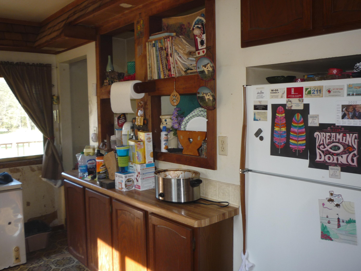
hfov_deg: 56.8
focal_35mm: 32
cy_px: 136
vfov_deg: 44.2
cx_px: 180
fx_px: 334
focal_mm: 5.2
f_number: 3.3
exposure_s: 1/30
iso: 100
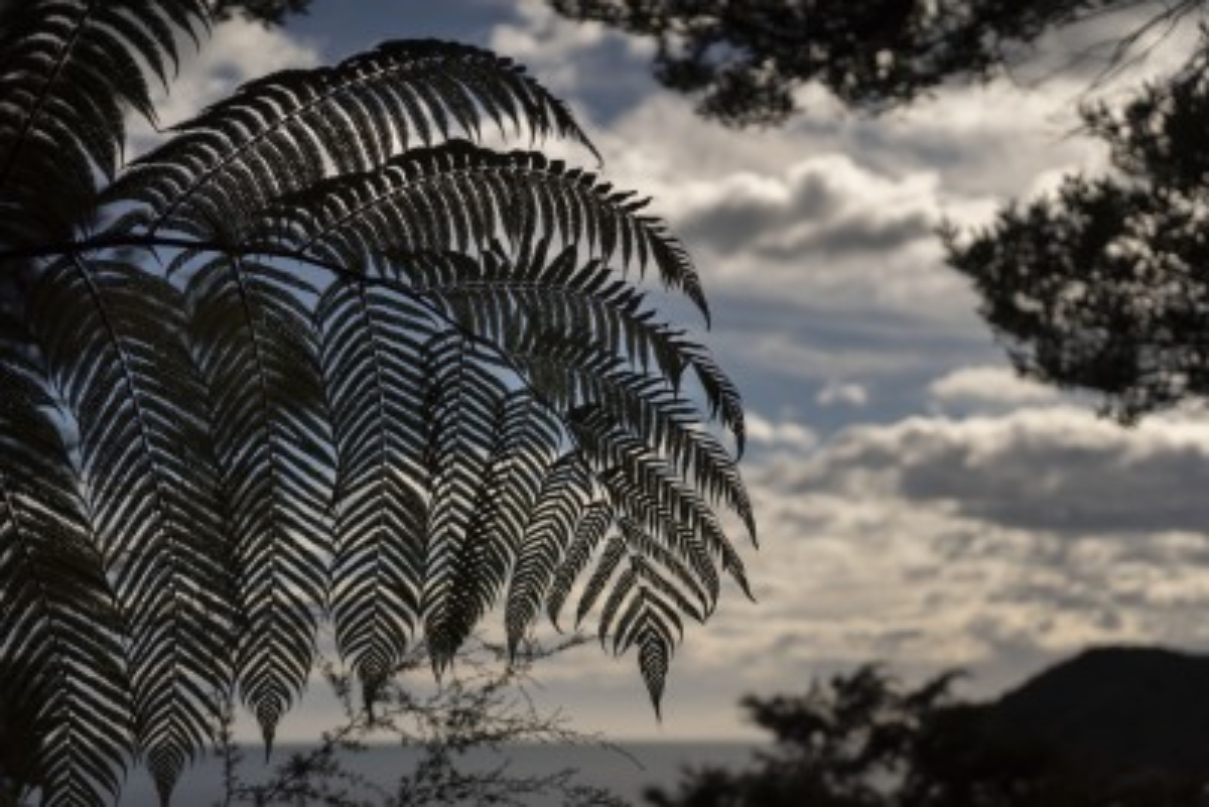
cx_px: 604
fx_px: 1982
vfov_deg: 23.0
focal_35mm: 59
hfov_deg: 33.9
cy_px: 404
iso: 100
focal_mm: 59
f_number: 4
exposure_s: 1/5000
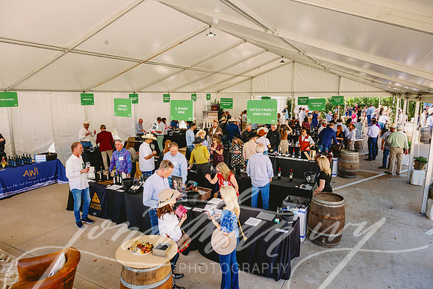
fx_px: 289
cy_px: 144
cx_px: 216
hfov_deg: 73.7
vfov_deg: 53.2
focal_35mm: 24
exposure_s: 1/160
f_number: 8
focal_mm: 24
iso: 640
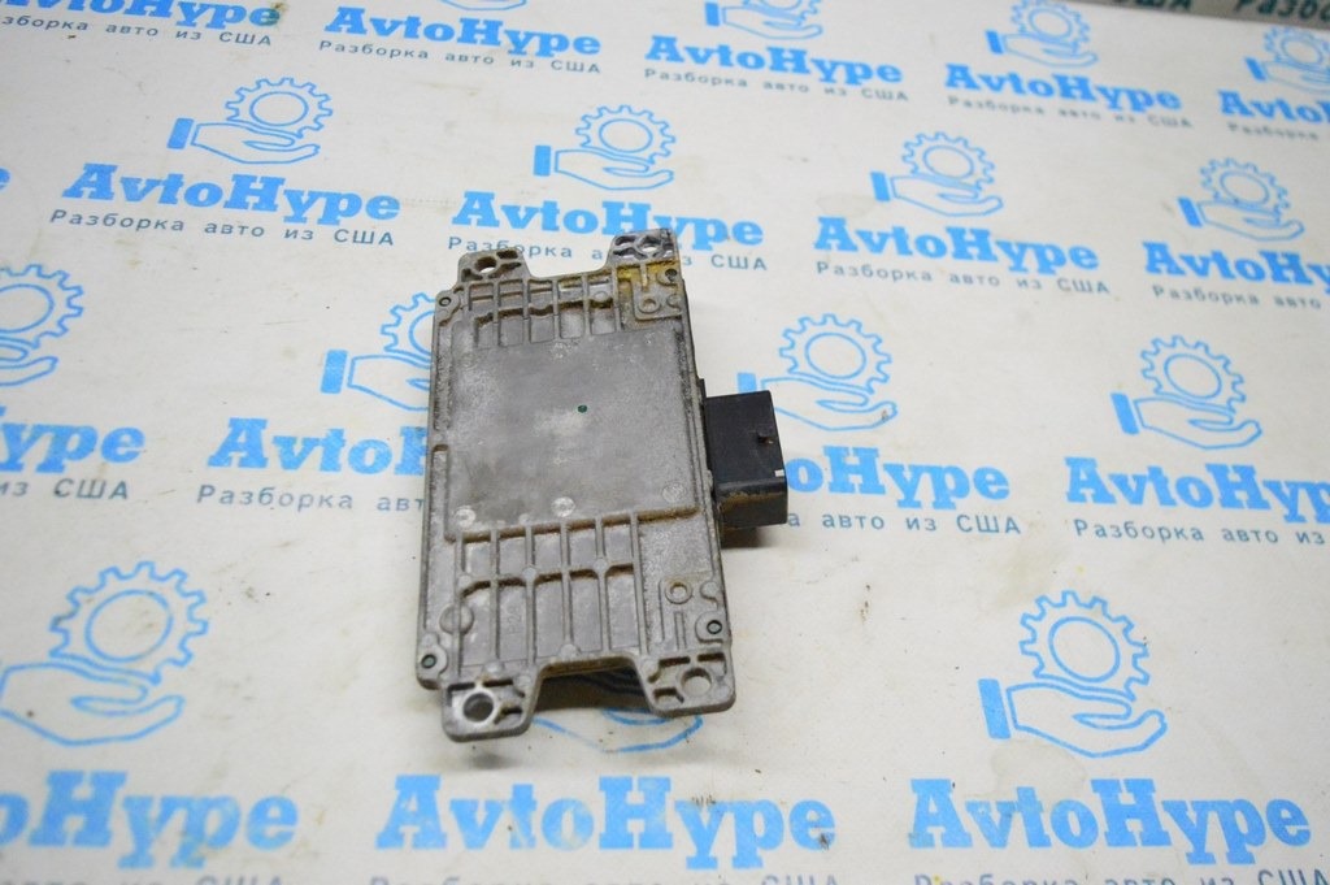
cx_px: 665
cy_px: 442
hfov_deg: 62.0
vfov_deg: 43.5
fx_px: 1107
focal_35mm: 30
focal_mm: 20
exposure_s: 1/1000
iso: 6400
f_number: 3.8
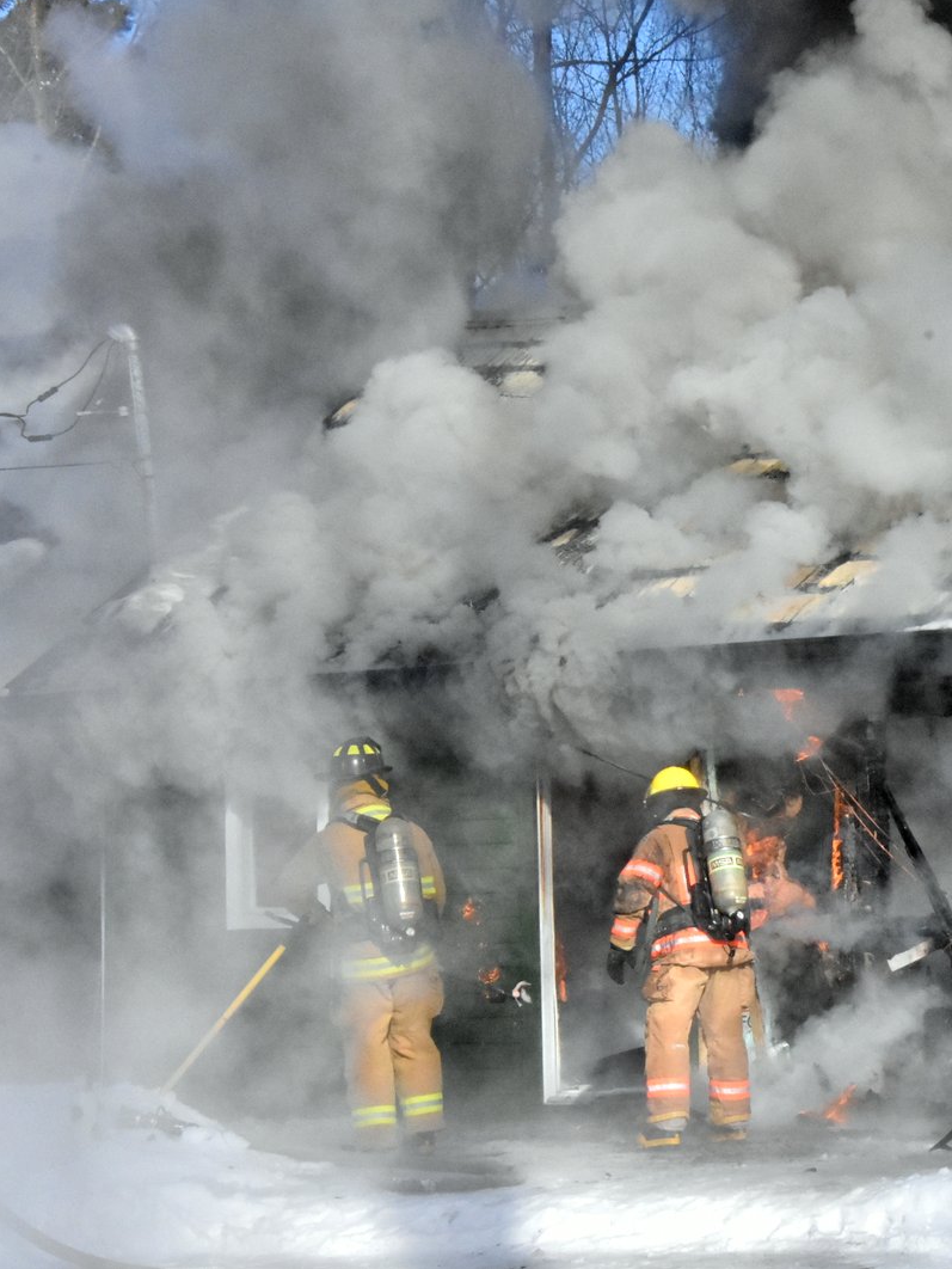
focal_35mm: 113
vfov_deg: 17.4
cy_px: 633
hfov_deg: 13.0
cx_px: 839
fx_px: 4142
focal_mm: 52
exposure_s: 1/1600
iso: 2500
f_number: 20
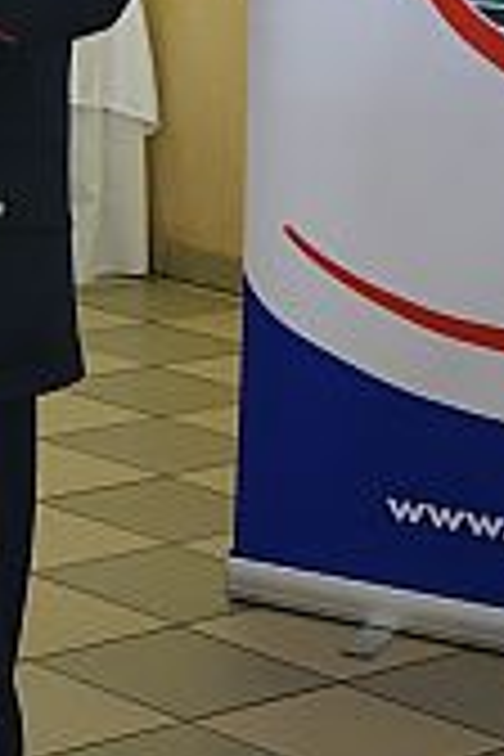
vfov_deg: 12.0
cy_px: -79
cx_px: -292
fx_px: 3528
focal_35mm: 168
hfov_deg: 8.0
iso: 800
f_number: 2.8
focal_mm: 16.09
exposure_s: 1/40
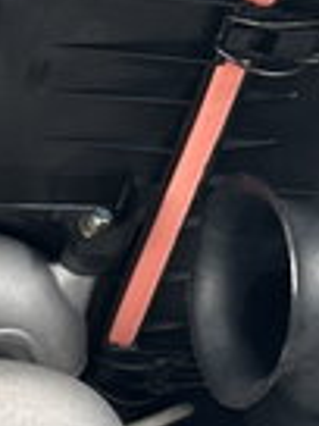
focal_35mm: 136
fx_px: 1671
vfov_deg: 14.0
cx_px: -507
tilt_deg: -51.9
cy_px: 526
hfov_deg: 9.4
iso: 100
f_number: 1.78
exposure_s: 1/172
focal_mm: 6.86
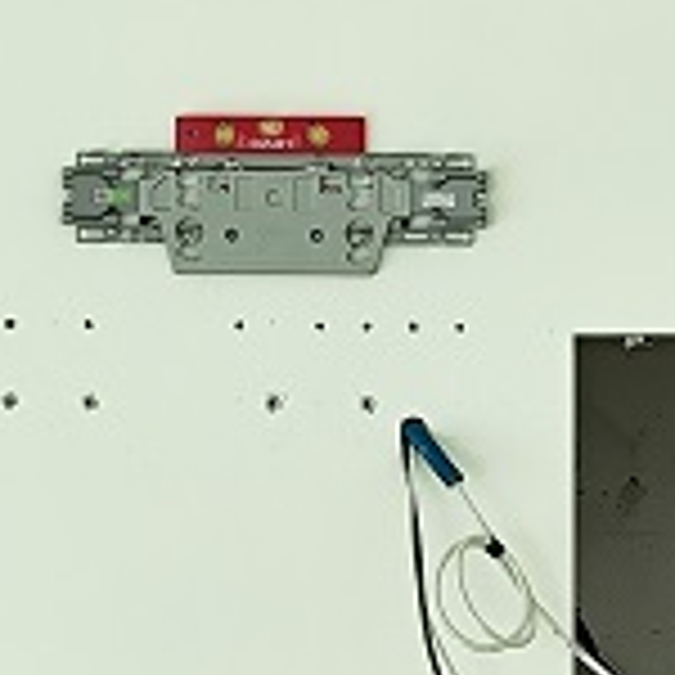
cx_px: 328
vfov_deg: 9.5
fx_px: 4059
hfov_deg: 9.5
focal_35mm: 184
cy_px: 526
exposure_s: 1/114
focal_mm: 4.71
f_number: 1.79
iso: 50
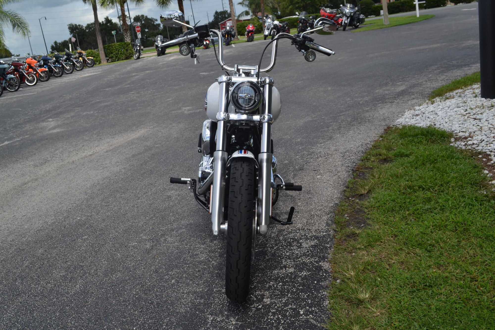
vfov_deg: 40.0
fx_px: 454
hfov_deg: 57.2
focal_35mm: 33
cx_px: 248
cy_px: 165
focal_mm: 22
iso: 100
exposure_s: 1/250
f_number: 8
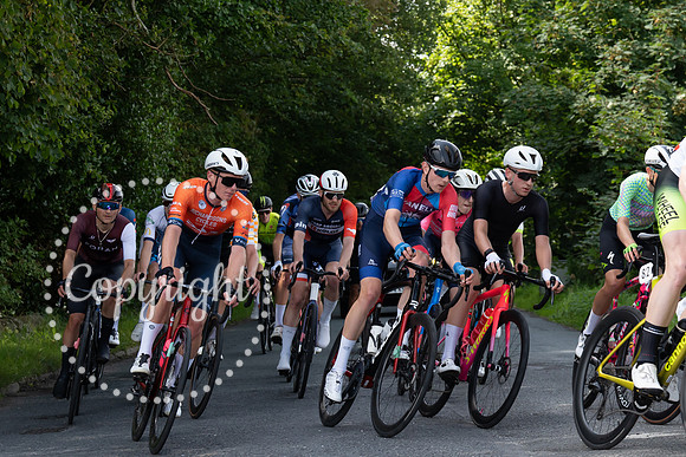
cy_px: 78
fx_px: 2213
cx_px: 322
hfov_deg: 17.6
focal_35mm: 116
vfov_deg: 11.8
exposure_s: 1/800
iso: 640
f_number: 5.6
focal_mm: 70
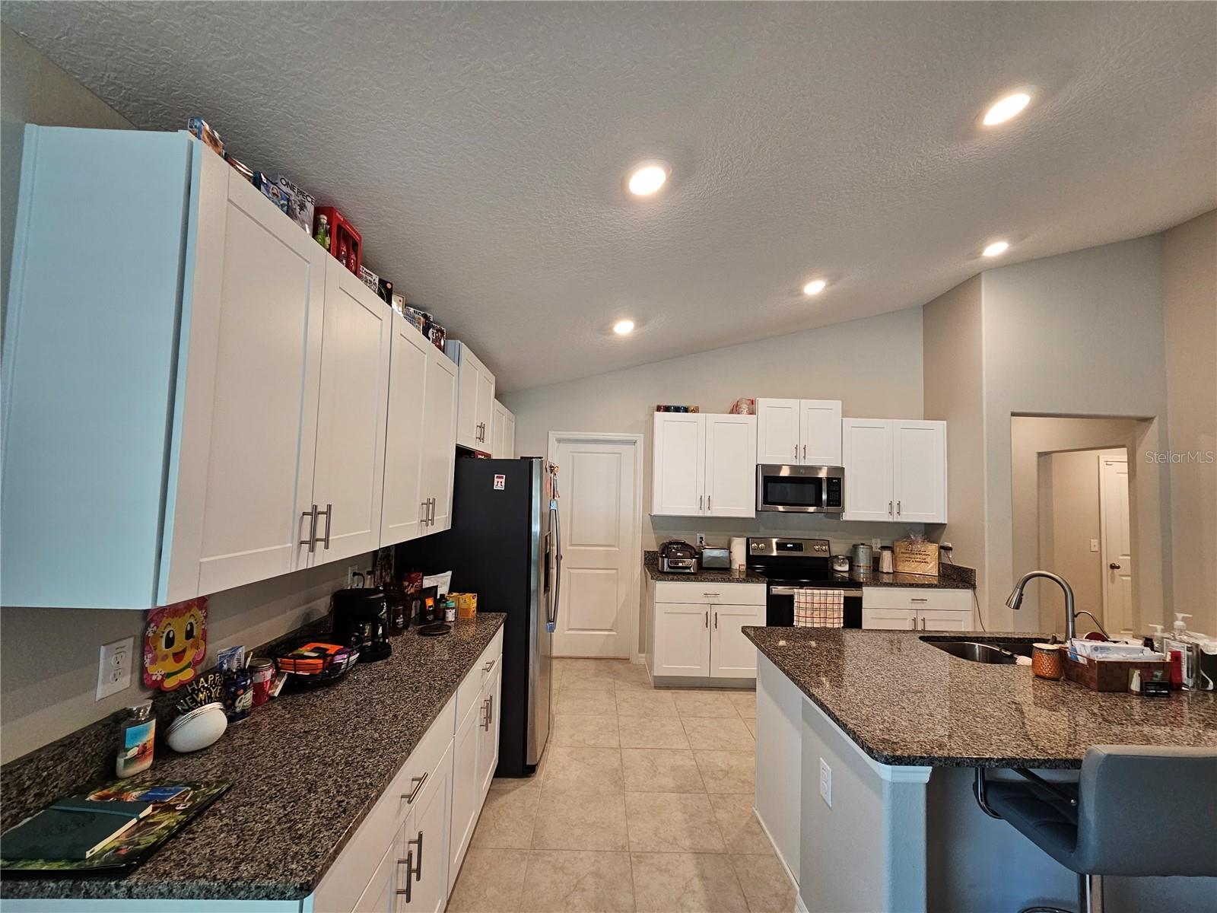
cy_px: 456
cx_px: 608
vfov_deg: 89.9
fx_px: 457
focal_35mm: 13
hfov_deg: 106.2
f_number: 2.2
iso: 200
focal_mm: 2.2
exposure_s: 1/60
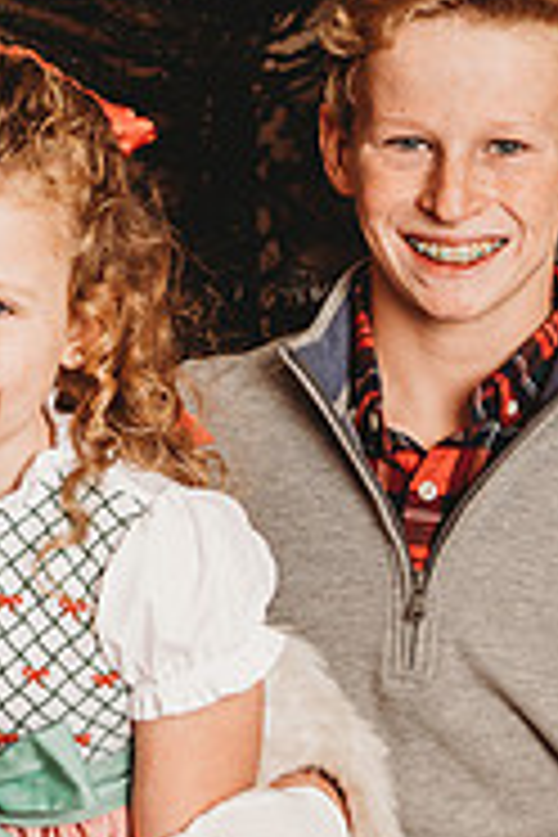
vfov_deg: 12.7
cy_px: 299
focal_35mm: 162
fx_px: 3766
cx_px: -261
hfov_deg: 8.3
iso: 100
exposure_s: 1/160
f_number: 4
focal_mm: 52
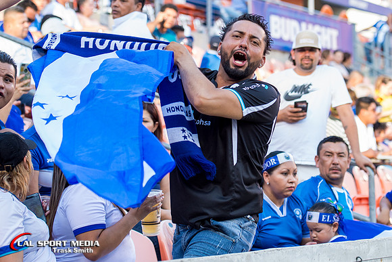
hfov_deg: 18.8
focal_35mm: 109
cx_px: 248
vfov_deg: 12.6
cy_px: 76
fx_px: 1183
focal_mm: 70
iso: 1250
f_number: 4
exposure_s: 1/1250
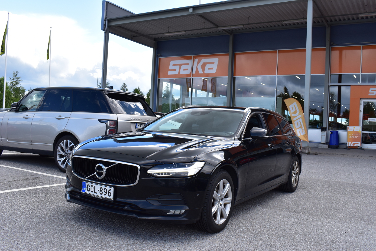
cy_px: 126
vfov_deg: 40.0
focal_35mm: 33
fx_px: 345
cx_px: 188
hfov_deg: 57.2
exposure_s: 1/350
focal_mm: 22
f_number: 11
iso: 400
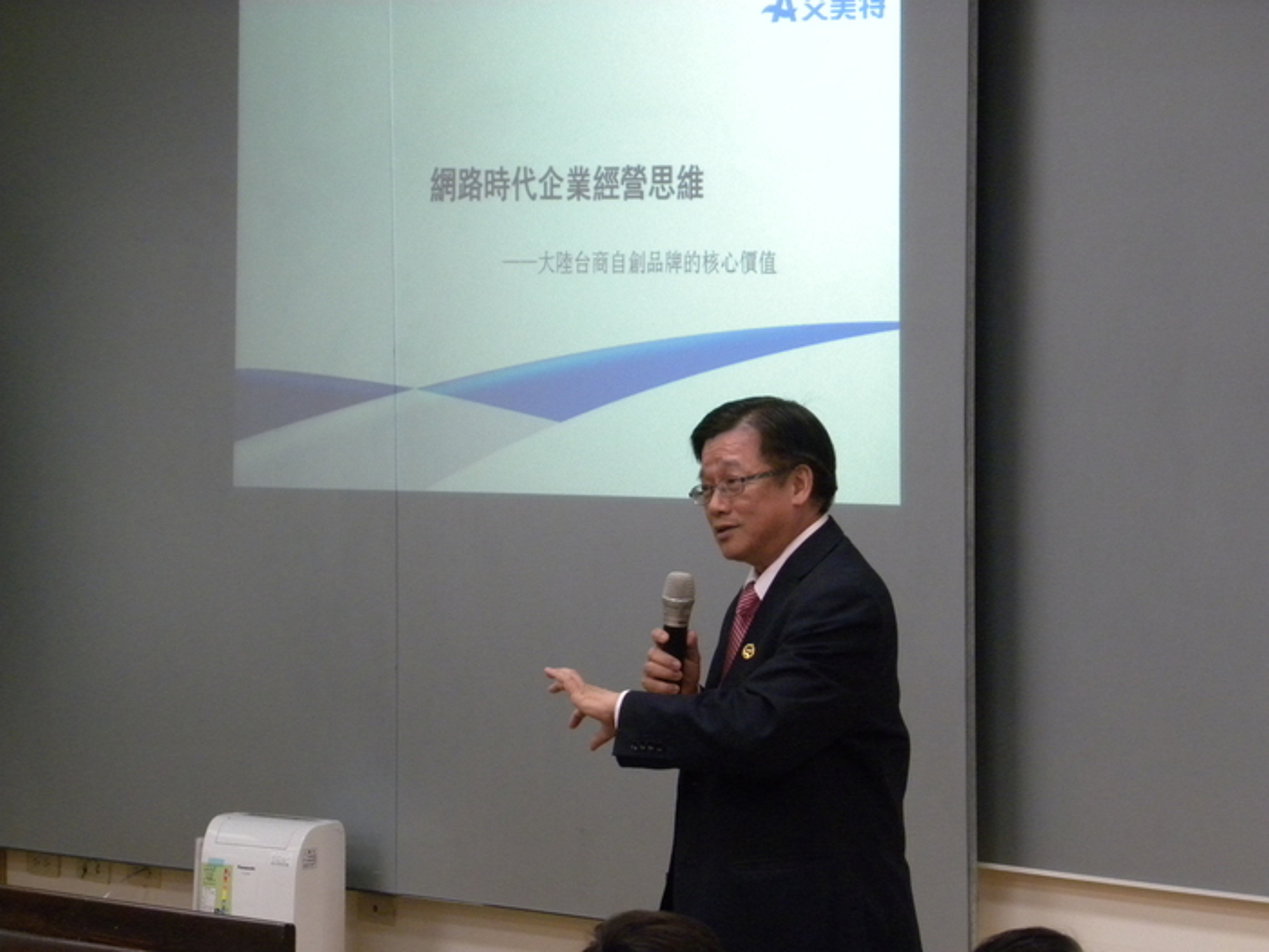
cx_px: 634
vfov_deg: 11.5
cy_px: 476
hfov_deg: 15.3
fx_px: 4729
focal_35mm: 129
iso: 400
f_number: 4.5
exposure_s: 1/61.5
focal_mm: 23
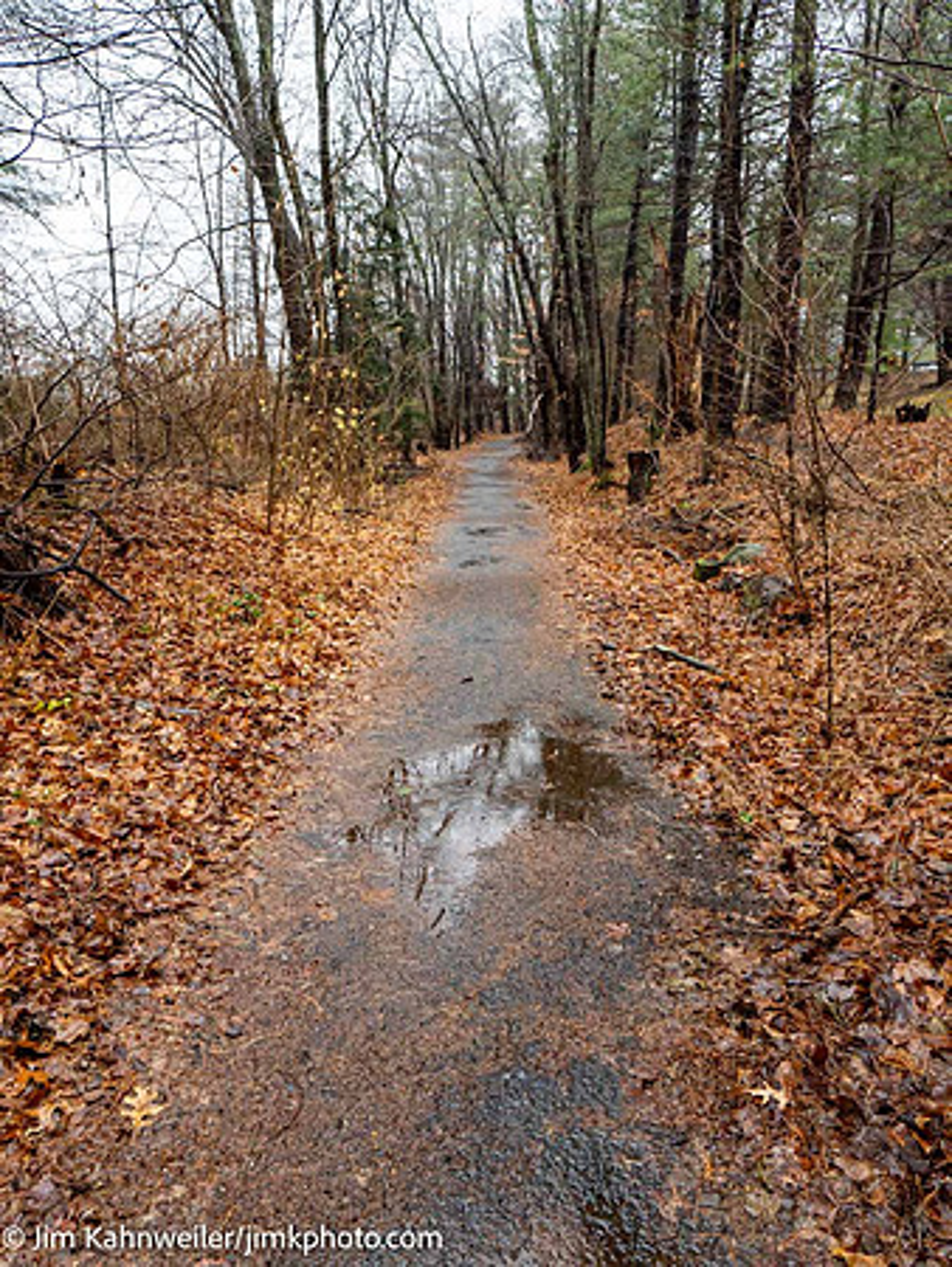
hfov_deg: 56.9
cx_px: 476
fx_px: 879
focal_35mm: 24
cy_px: 634
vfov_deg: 71.6
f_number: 5.6
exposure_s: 1/125
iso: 2500
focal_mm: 12
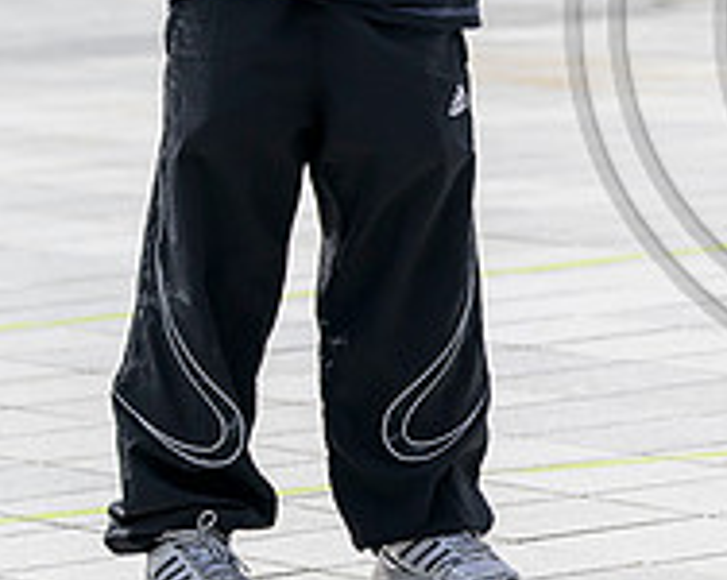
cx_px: 1231
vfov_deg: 4.1
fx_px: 8039
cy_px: -51
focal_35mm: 374
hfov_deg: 5.1
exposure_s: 1/3200
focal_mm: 104
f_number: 3.5
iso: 400
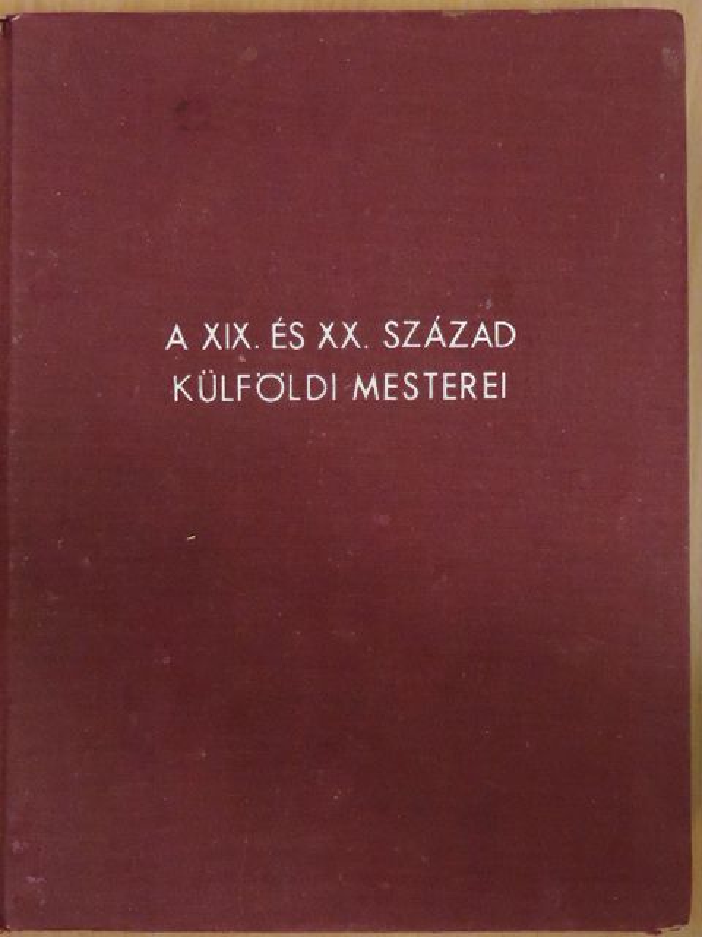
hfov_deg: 26.6
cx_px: 351
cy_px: 468
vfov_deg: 34.9
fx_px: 1487
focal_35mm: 55
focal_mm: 9.9
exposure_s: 1/60
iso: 1600
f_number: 4
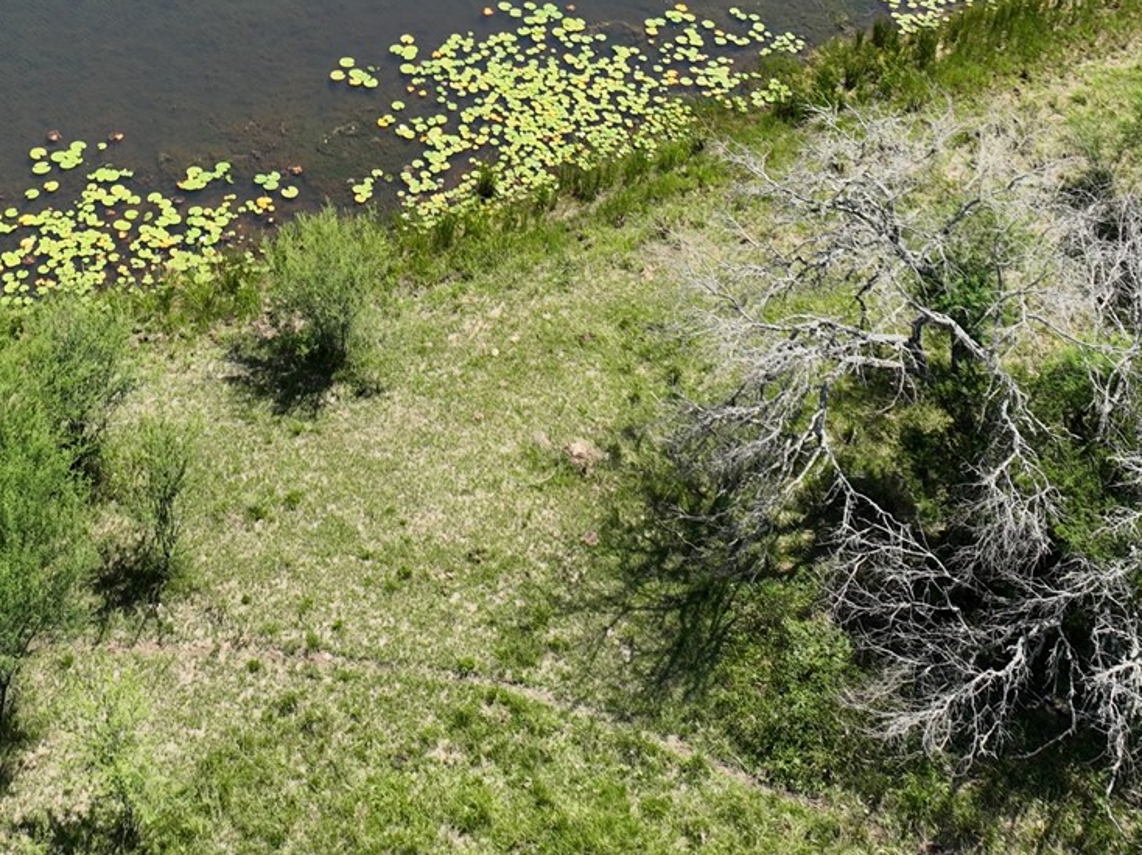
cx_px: 351
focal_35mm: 67
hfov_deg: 28.7
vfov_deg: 19.7
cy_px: -332
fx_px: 2210
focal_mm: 12.29
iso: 140
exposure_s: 1/1600
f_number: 2.8
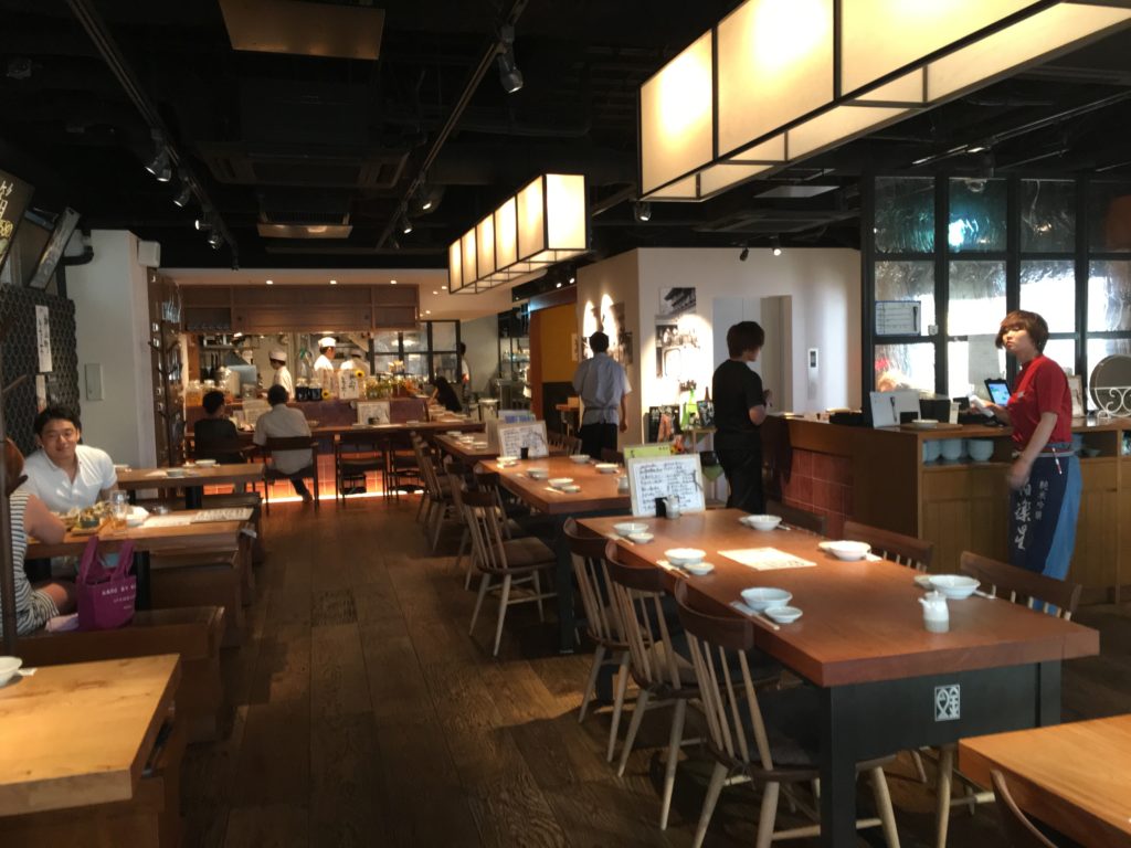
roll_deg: +1.2
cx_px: 566
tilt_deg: -4.4
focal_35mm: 29
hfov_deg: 61.7
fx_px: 948
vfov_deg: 48.2
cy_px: 424
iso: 200
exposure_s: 1/20
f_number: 2.2
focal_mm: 4.15
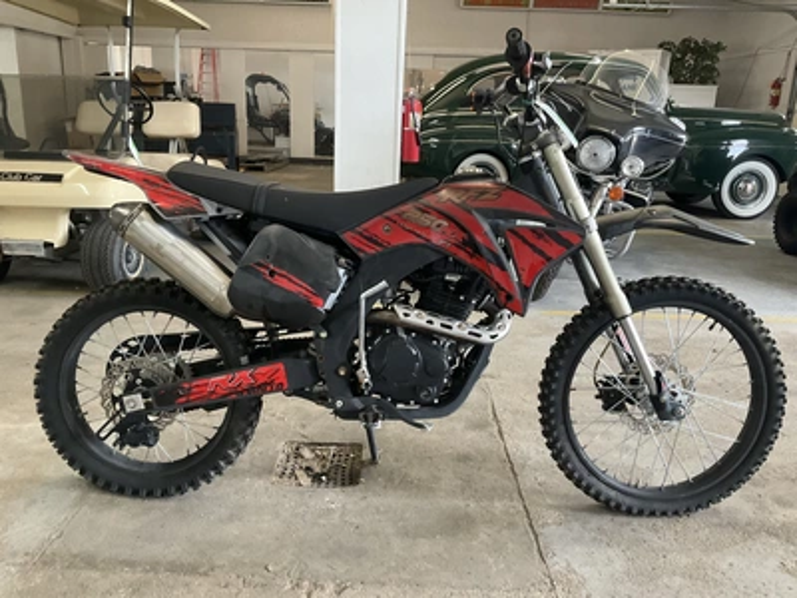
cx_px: 398
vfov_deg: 48.2
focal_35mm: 29
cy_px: 299
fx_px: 668
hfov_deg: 61.7
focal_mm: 3
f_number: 1.8
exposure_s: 1/60
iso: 200
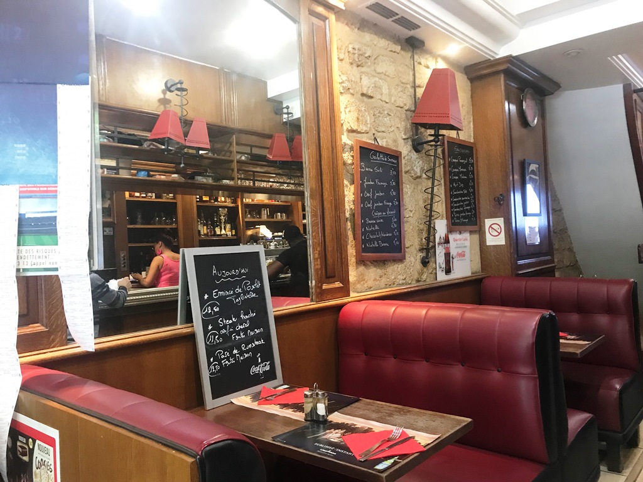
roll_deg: +2.5
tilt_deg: +3.3
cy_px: 241
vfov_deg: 49.7
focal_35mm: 28
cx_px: 322
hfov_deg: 63.4
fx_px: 520
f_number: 1.8
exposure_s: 1/14
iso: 100
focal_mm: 3.99
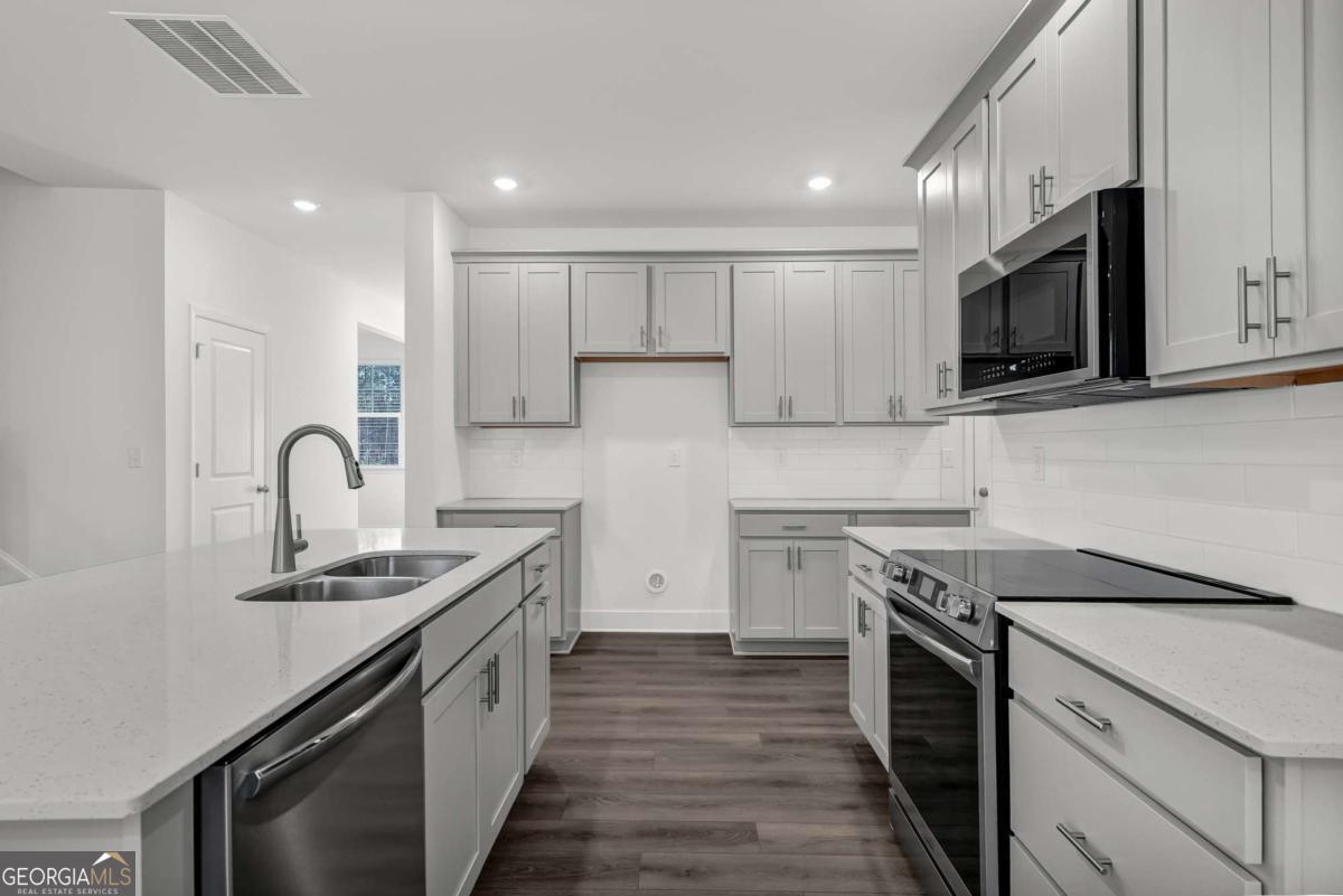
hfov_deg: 90.0
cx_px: 672
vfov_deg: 67.4
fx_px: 672
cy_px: 448
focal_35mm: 18
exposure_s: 1/15
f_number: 6.3
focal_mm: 18
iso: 400
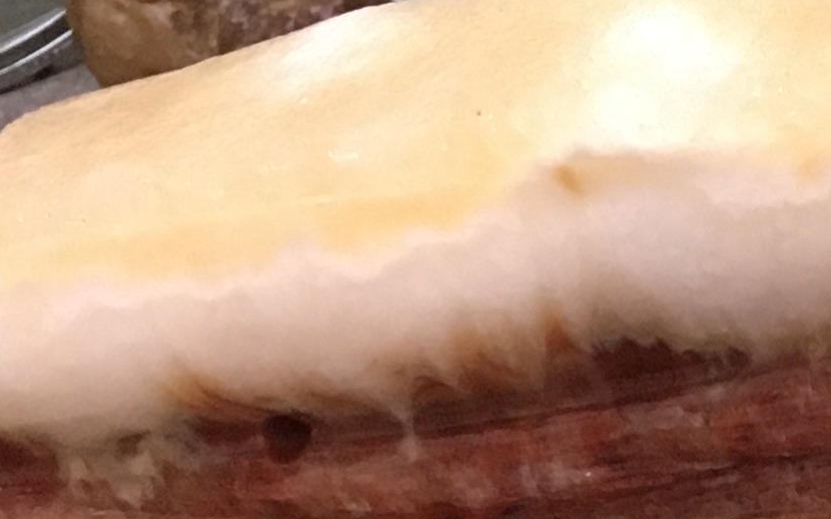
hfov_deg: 12.1
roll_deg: -1.6
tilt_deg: -31.3
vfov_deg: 8.8
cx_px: 1791
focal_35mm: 149
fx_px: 3374
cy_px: 329
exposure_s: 1/33
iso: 160
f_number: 2.2
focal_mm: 4.15
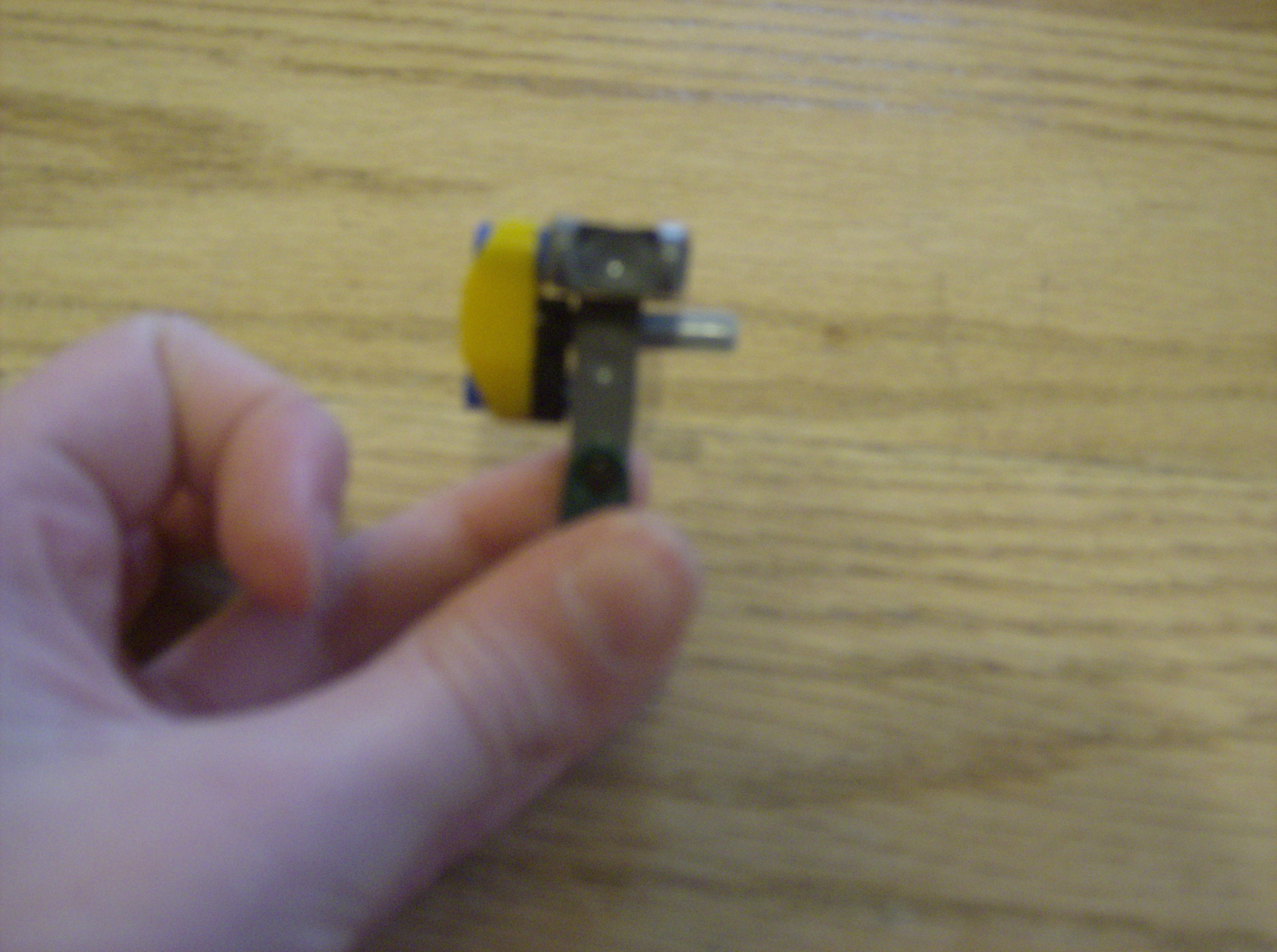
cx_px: 638
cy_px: 476
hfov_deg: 49.1
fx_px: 1399
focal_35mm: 38
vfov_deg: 37.6
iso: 200
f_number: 2.9
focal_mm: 6.4
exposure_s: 1/10.9
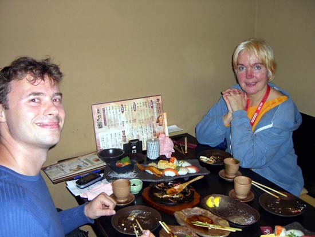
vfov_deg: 37.7
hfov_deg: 49.0
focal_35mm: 38
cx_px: 158
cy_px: 118
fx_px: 346
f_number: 2.7
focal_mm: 6.2
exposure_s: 1/60
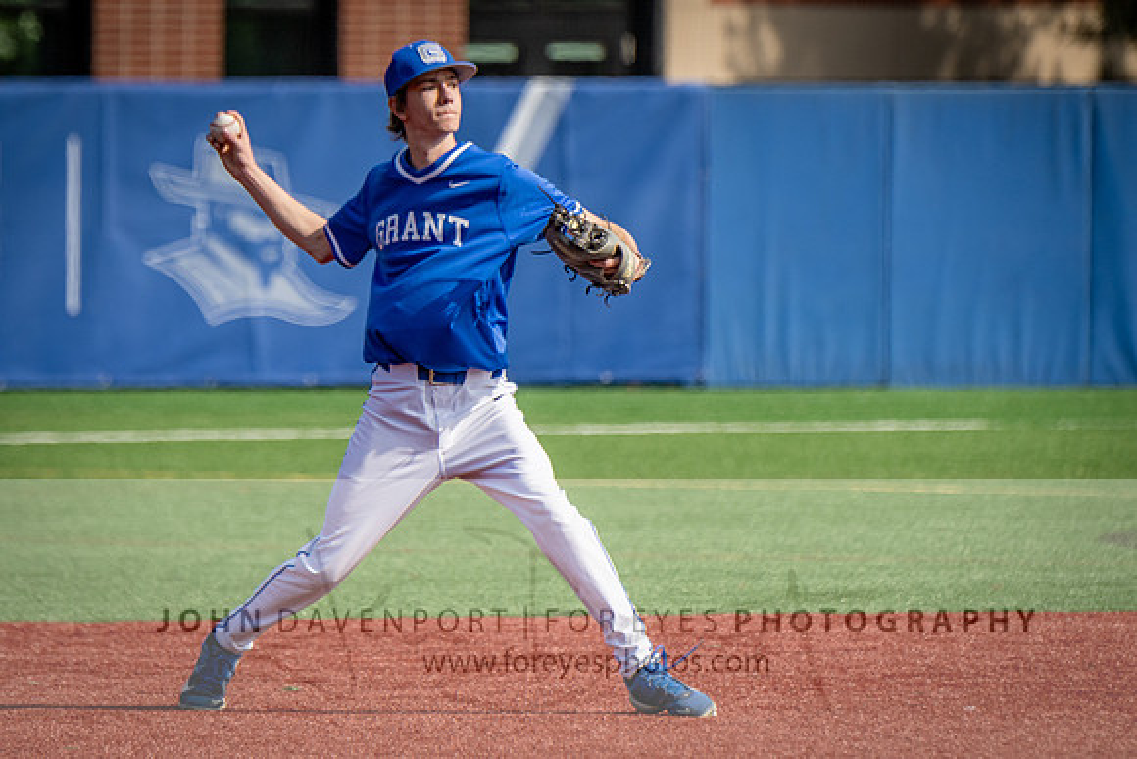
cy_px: 335
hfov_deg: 4.0
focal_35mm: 516
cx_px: 464
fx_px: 16290
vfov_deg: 2.7
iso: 250
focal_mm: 330
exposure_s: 1/1600
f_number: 5.6
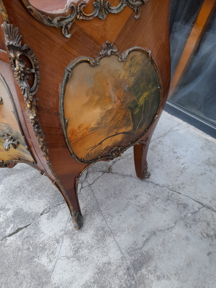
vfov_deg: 69.4
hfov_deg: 54.9
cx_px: 108
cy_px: 144
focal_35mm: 25
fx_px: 208
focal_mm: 4.6
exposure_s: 1/60
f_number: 2
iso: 25
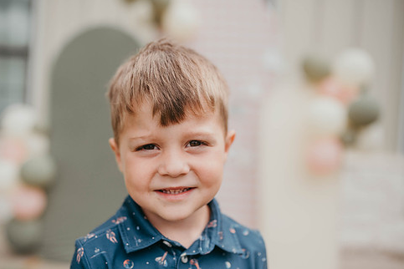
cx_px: 163
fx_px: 471
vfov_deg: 31.9
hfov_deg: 46.2
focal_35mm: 42
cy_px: 147
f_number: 1.8
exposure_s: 1/2000
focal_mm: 35
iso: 50
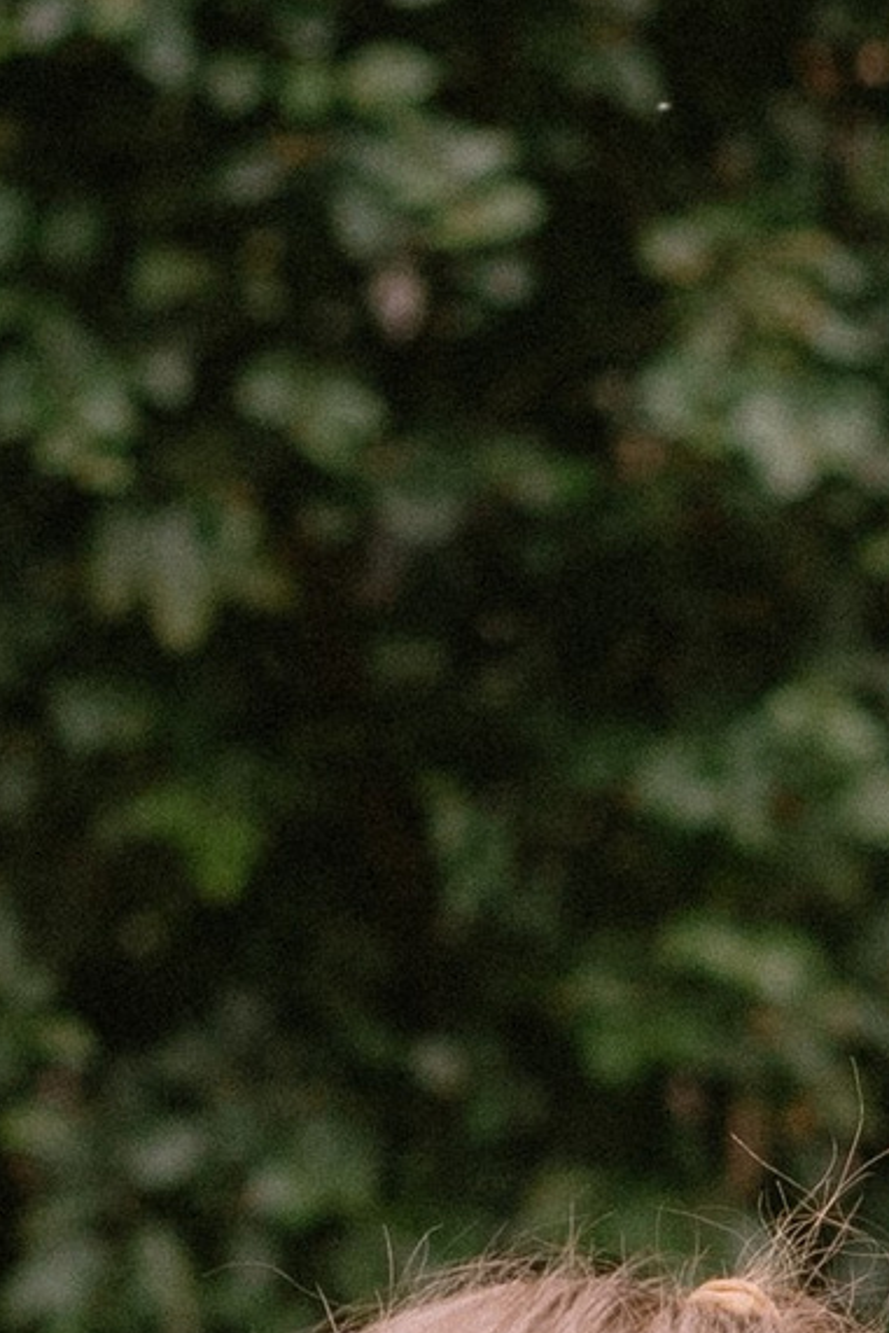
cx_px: 551
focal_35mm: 336
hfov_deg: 4.1
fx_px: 12437
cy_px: 2441
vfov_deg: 6.0
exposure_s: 1/1600
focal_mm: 50
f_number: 3.2
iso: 640
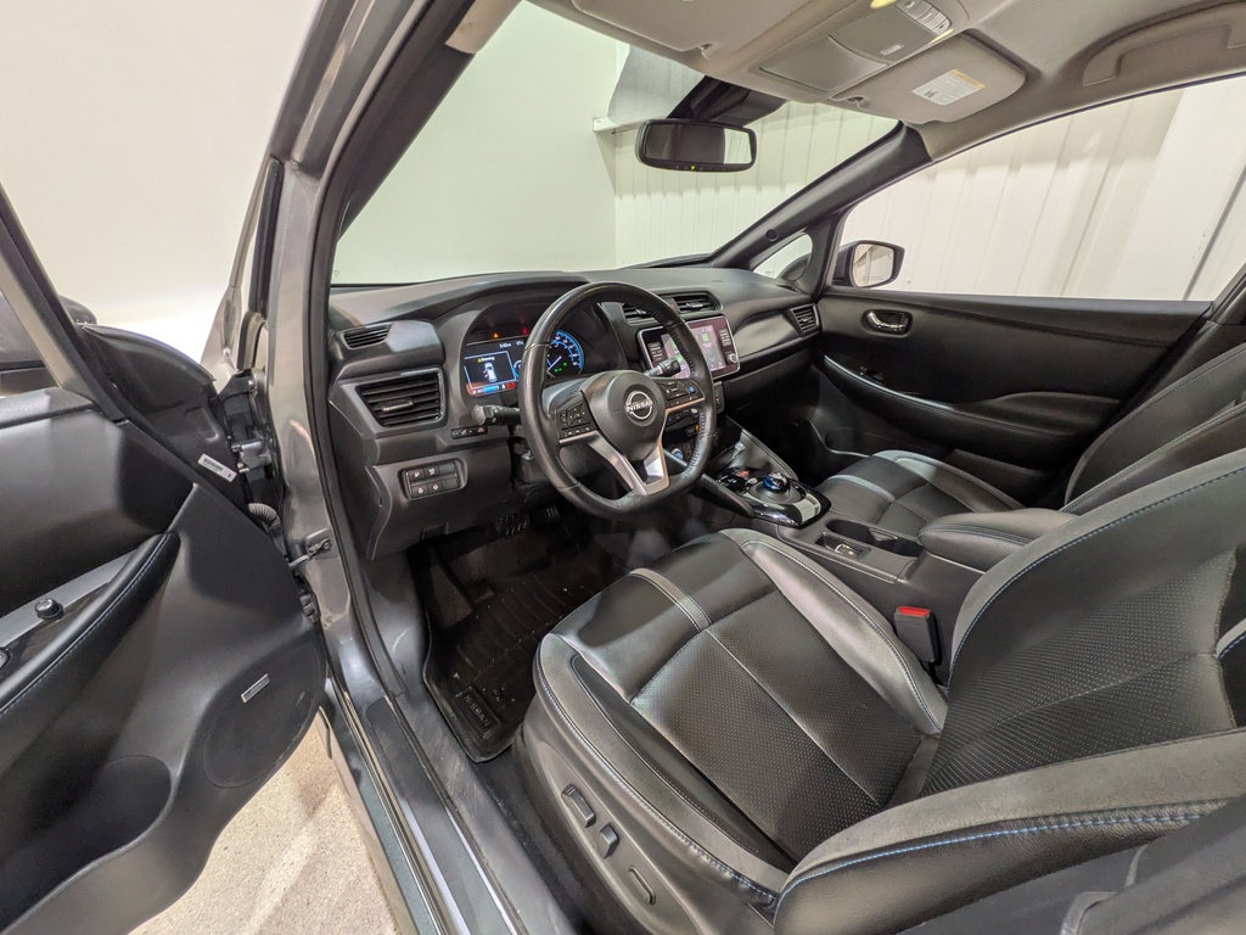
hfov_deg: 102.1
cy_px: 468
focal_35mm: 14
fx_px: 504
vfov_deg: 85.7
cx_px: 623
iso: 74
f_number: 2.2
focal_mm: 1.83
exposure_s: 1/40
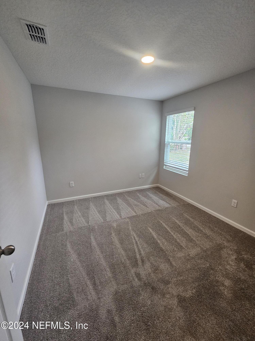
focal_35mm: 13
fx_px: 128
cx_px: 128
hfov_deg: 89.9
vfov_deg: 106.2
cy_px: 170
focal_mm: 2.2
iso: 200
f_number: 2.2
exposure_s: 1/60
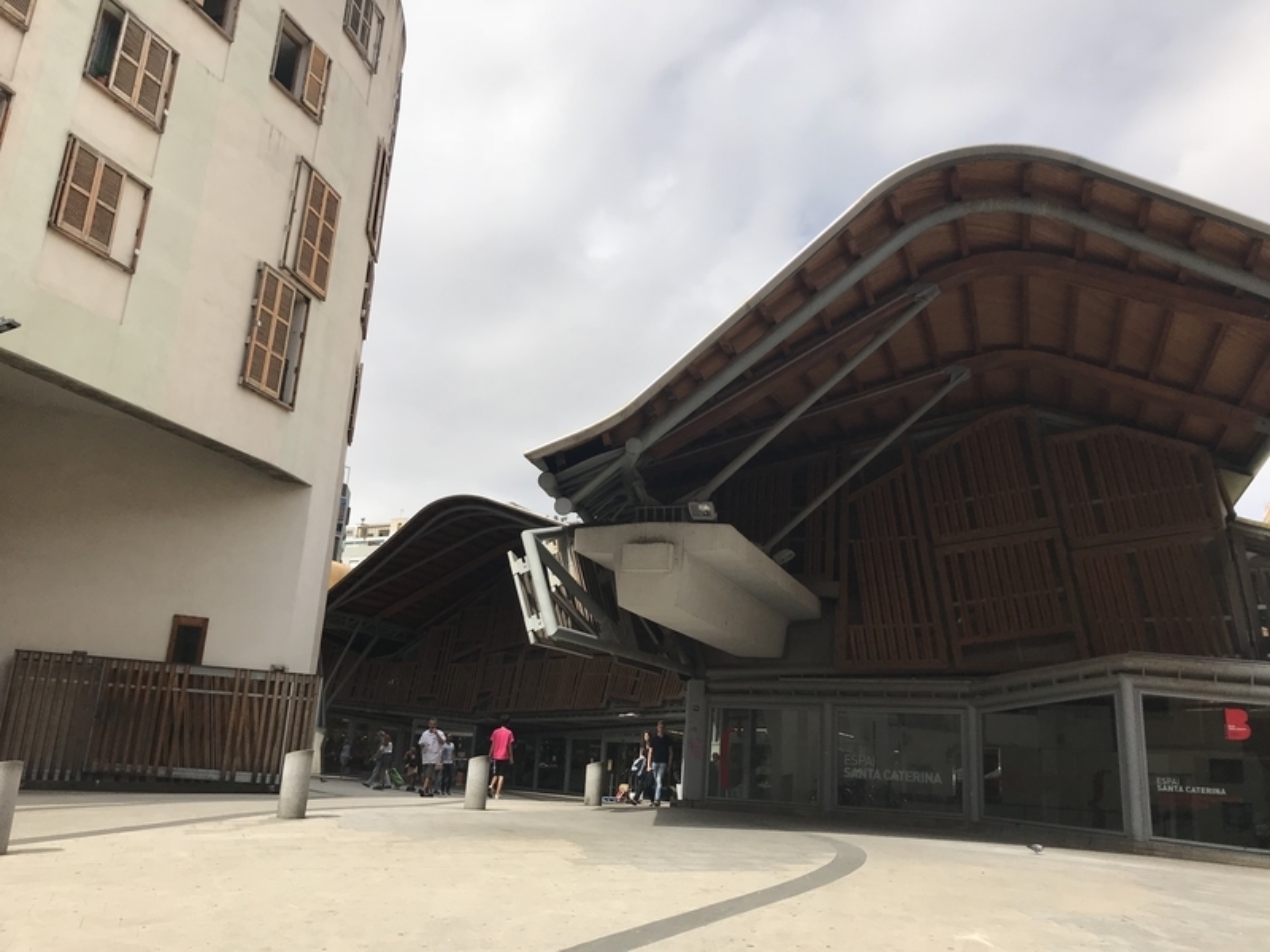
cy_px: 476
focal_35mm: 28
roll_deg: -1.9
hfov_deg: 63.4
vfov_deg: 49.7
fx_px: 1027
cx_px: 635
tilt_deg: +17.4
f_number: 1.8
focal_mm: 3.99
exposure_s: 1/4000
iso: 20
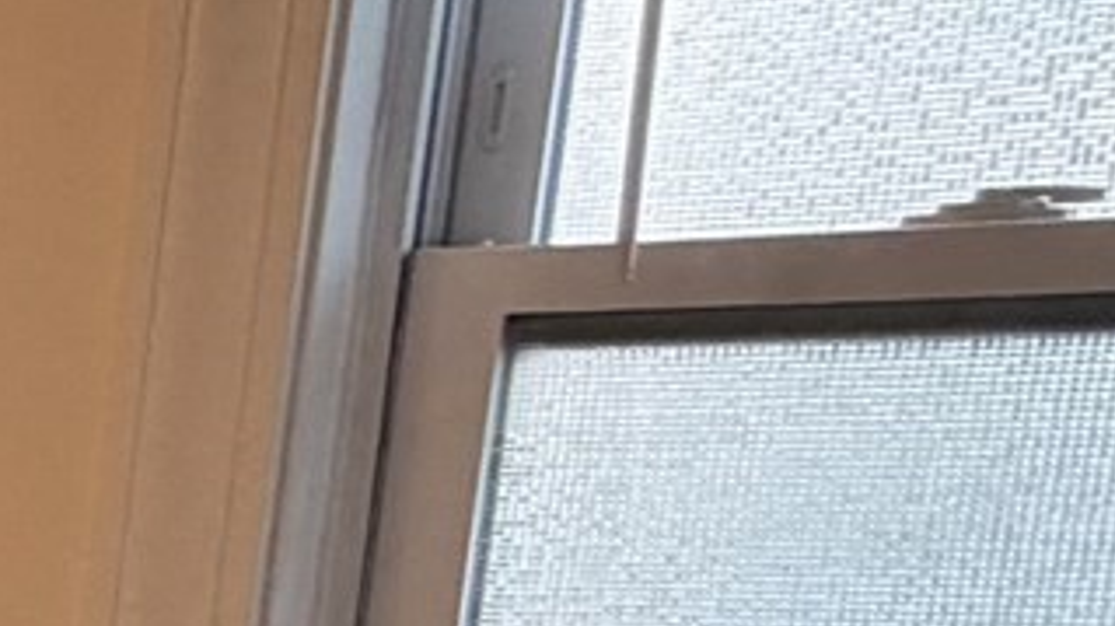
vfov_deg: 11.8
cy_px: 927
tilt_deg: -9.0
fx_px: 2896
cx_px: -2202
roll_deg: +1.1
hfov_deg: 11.6
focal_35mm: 98
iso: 200
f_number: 2.2
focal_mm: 2.22
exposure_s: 1/121
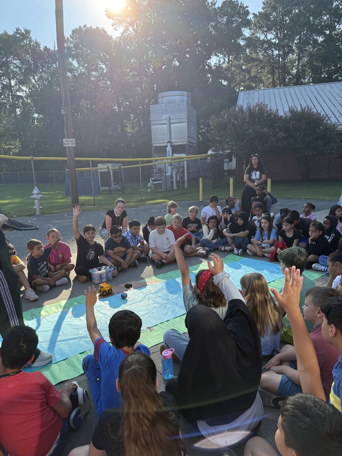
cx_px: 171
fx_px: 316
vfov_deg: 71.6
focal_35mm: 24
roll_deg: +1.8
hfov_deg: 56.8
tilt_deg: -11.5
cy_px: 228
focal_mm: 6.76
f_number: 1.78
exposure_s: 1/2611
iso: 100
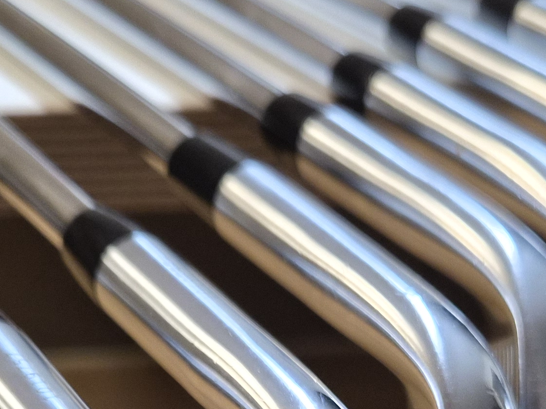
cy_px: 647
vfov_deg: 16.2
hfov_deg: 23.8
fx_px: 1293
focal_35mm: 82
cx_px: 319
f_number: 1.8
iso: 400
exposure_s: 1/120
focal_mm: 5.4
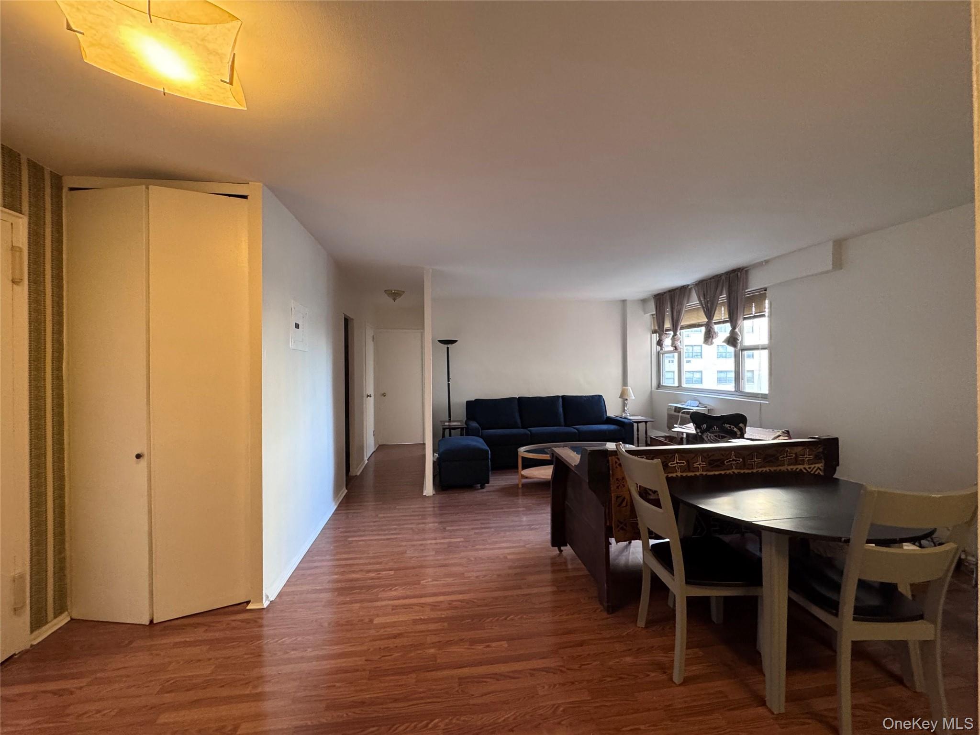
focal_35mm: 14
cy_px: 368
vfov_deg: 85.7
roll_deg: +0.5
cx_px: 490
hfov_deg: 102.1
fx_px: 396
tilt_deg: -0.8
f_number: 2.2
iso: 400
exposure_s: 1/60
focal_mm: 2.22
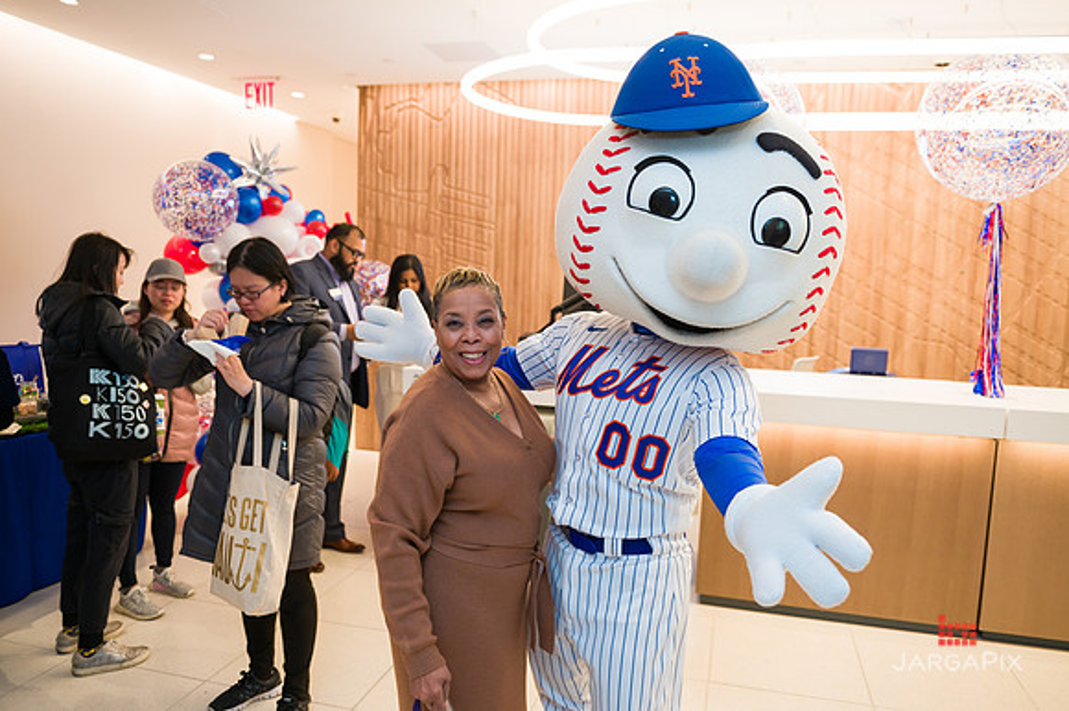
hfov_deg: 67.4
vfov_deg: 47.9
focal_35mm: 27
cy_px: 356
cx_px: 534
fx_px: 801
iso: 400
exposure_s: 1/200
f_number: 4
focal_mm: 27
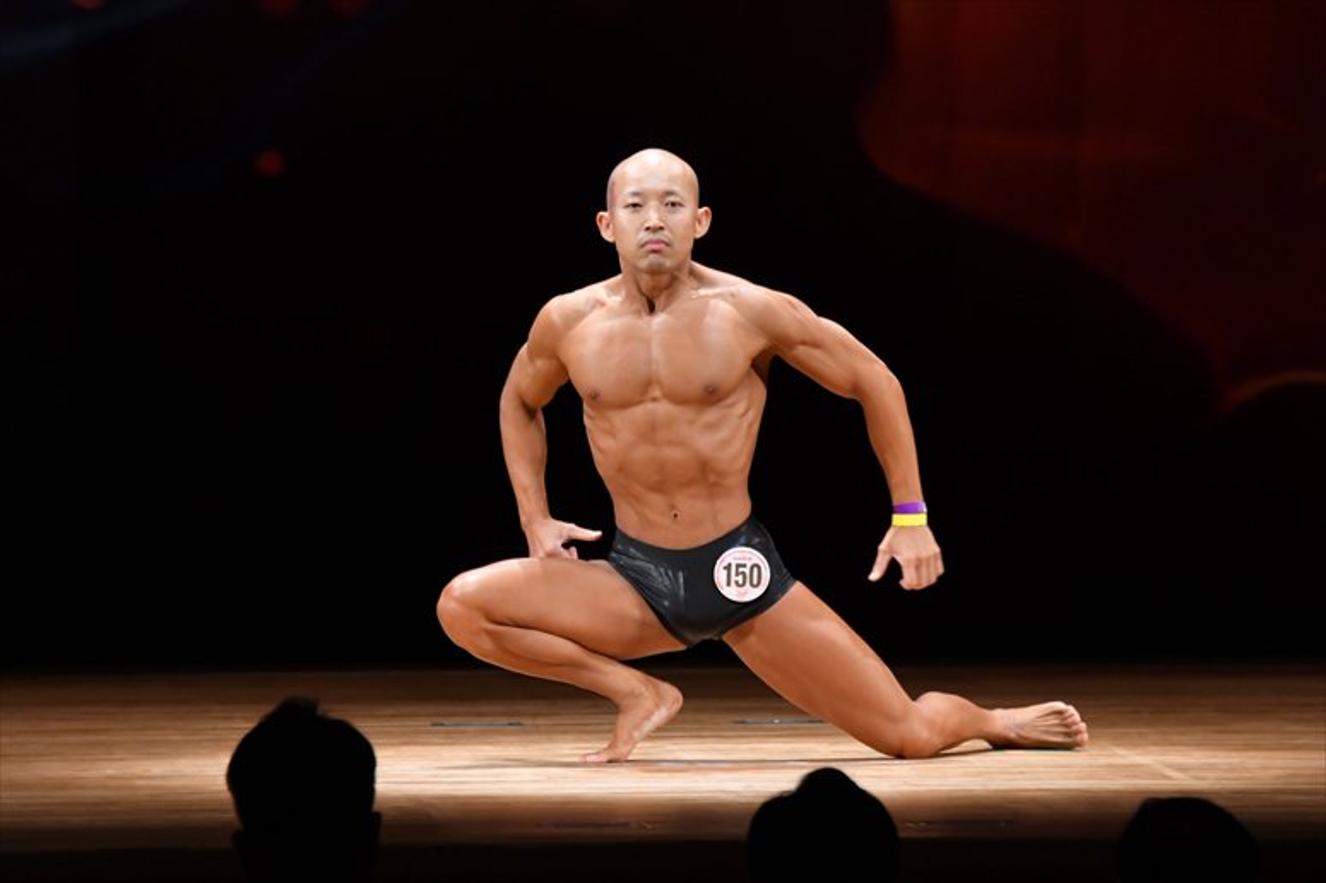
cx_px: 663
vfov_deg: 4.6
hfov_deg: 6.9
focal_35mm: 300
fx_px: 11045
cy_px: 442
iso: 3200
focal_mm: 200
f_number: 5.6
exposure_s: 1/400
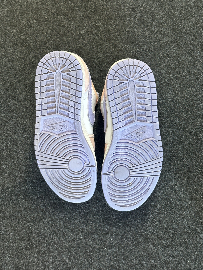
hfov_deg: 30.3
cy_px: 135
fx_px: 375
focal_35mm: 48
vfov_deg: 39.7
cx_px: 102
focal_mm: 6.86
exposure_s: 1/33
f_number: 1.78
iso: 200
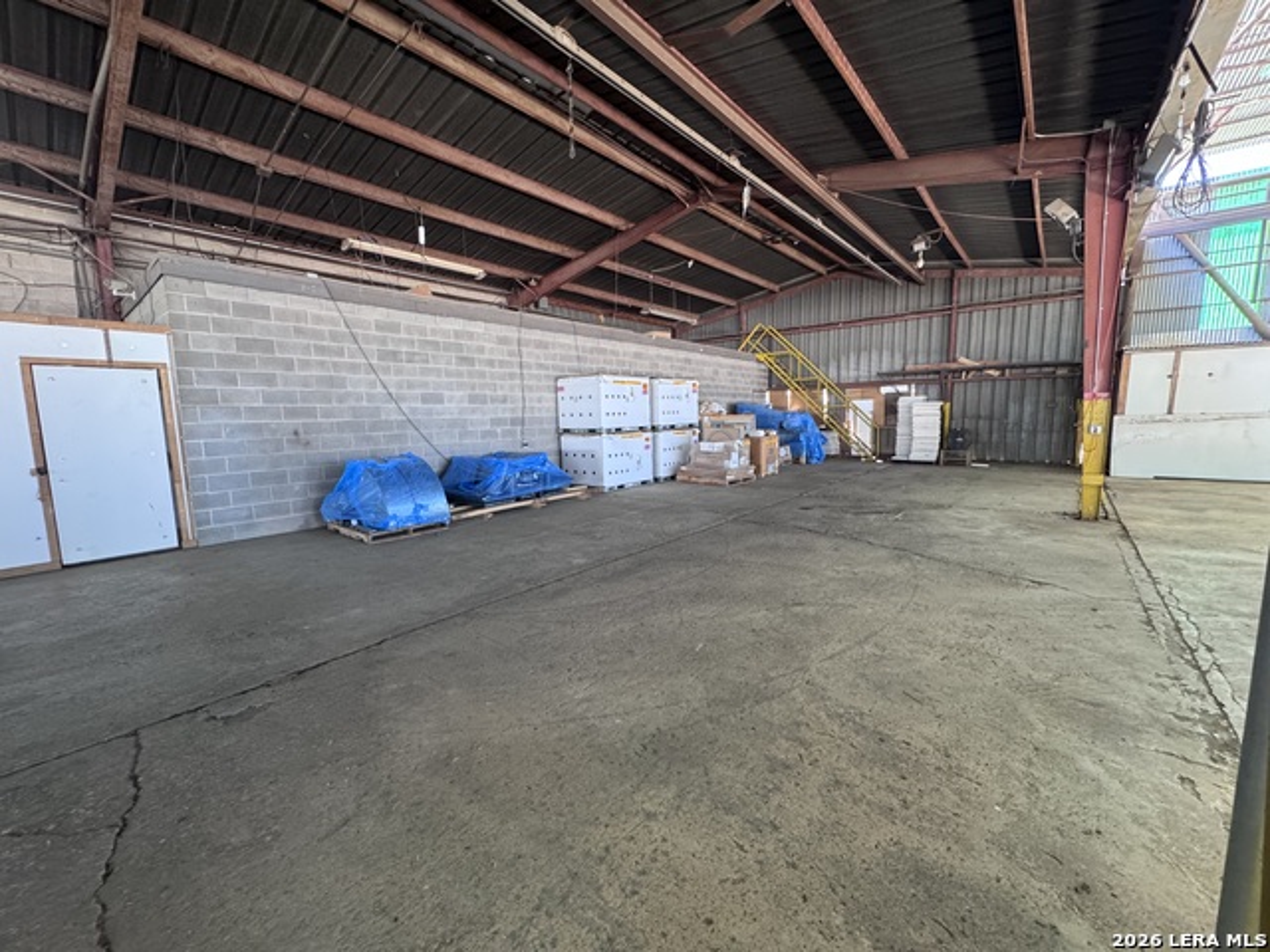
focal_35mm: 14
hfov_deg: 102.1
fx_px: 514
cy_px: 476
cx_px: 635
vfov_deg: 85.7
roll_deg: +1.8
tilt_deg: -7.4
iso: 320
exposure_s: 1/65
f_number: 2.2
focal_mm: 2.22
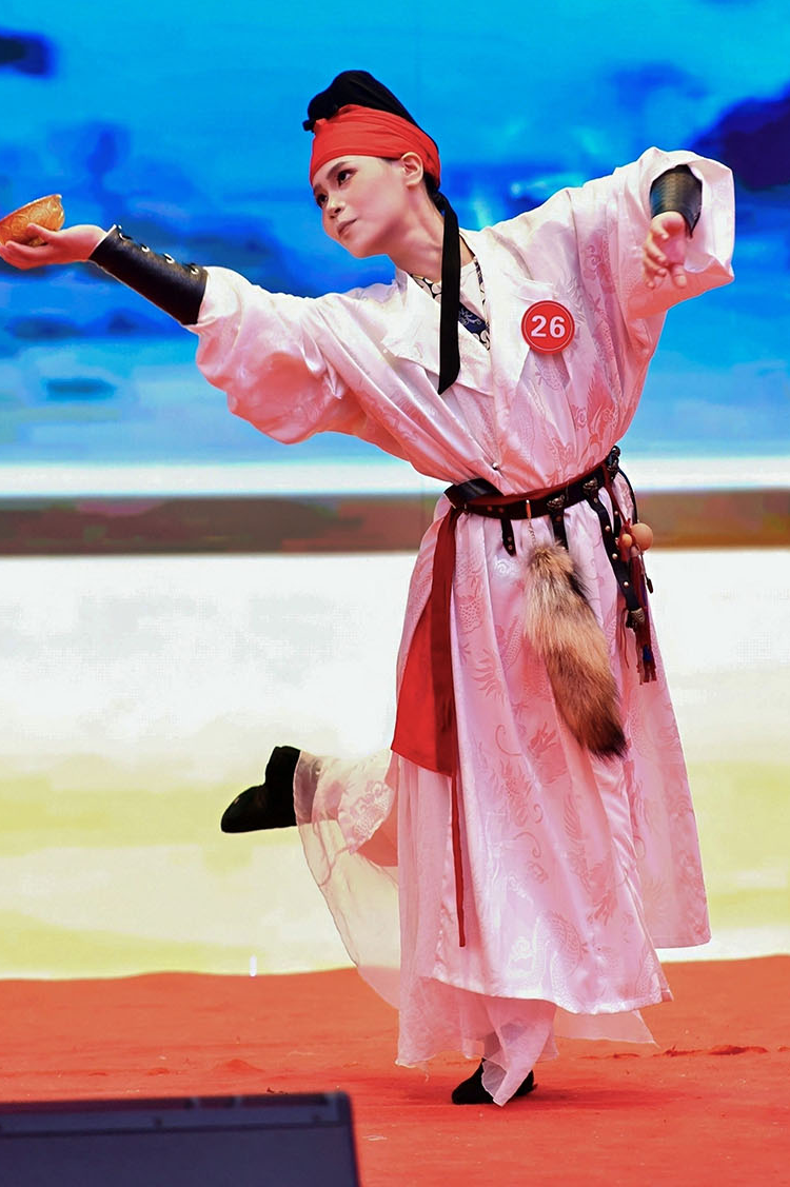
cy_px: 382
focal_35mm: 180
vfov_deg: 11.4
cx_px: 455
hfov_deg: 7.6
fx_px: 5932
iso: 800
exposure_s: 1/250
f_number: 3.5
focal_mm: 125
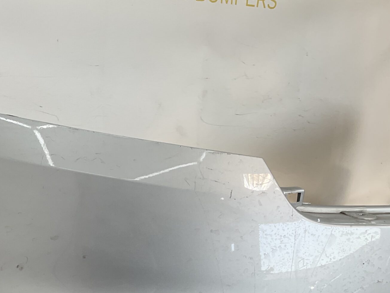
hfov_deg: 33.2
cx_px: 105
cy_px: 288
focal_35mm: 57
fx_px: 642
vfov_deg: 24.6
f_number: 1.8
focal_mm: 3
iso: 16
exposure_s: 1/286
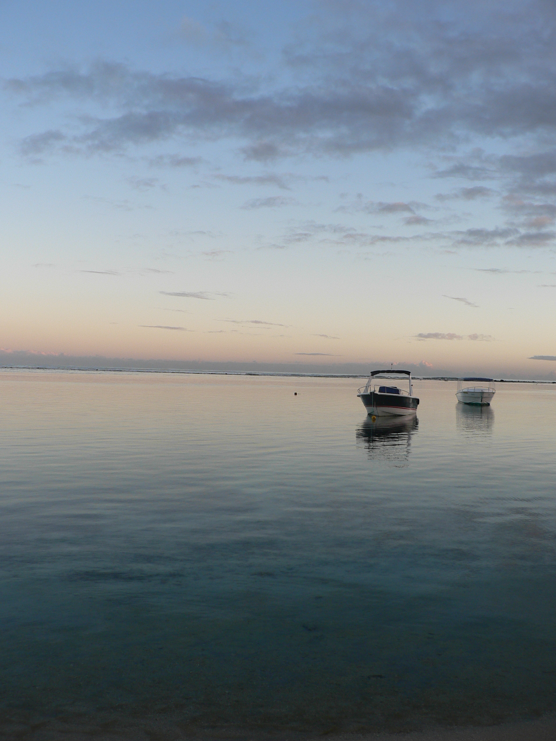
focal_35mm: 36
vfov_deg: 51.4
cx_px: 278
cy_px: 370
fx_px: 771
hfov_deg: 39.7
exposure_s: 1/100
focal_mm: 6
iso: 80
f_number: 3.2
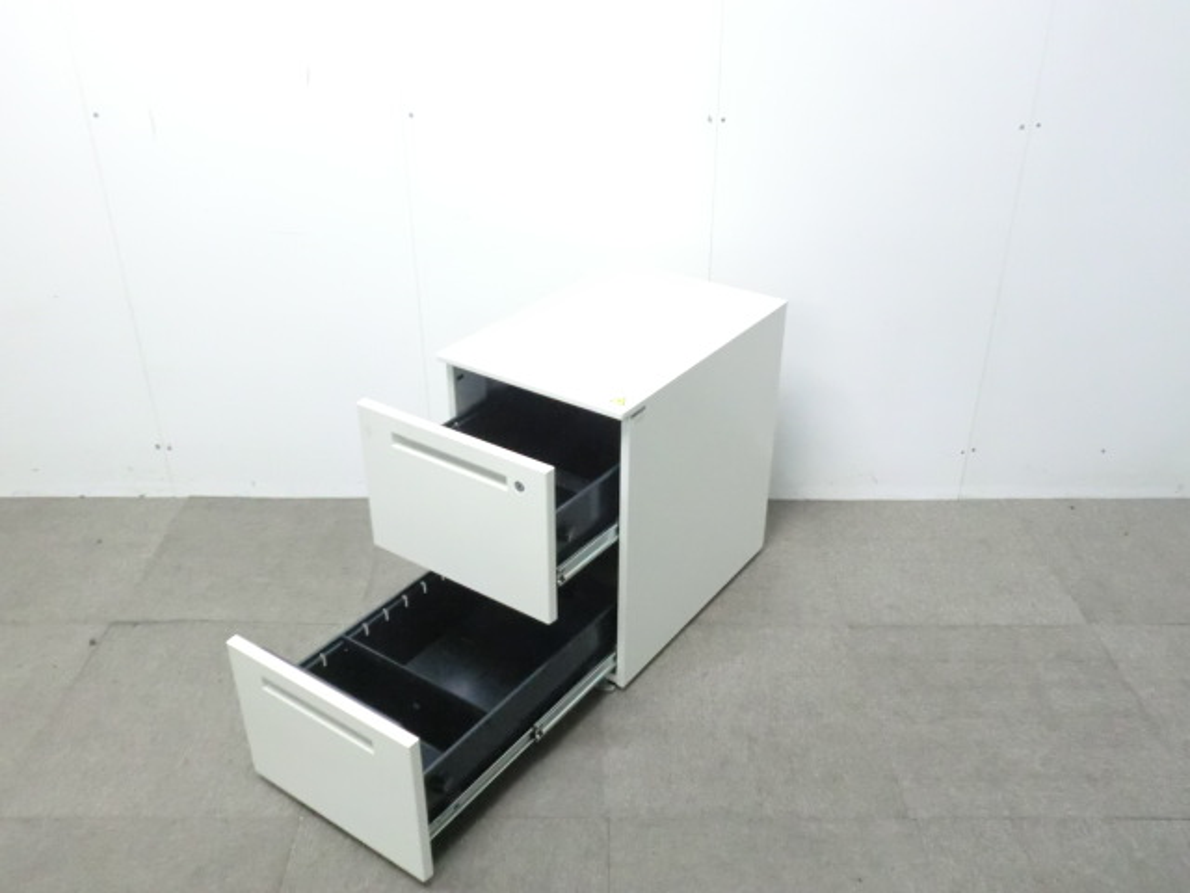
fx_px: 1100
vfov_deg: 44.2
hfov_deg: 56.8
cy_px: 446
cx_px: 595
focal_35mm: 32
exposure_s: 1/30
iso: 800
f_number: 3.5
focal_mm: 5.8
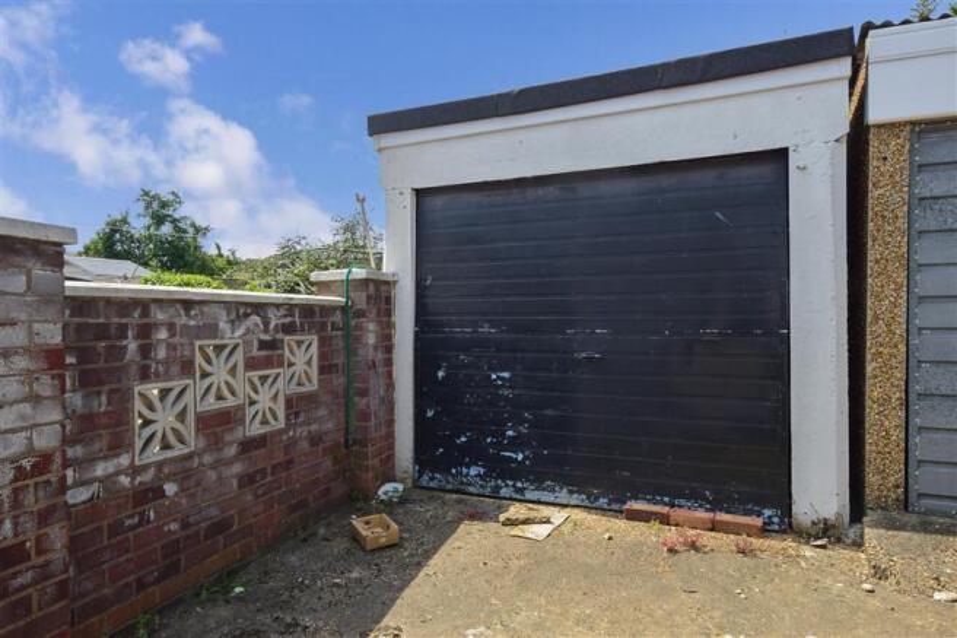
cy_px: 319
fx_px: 638
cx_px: 478
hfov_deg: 73.8
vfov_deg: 53.1
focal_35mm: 24
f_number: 22
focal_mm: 16
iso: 400
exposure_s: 1/125
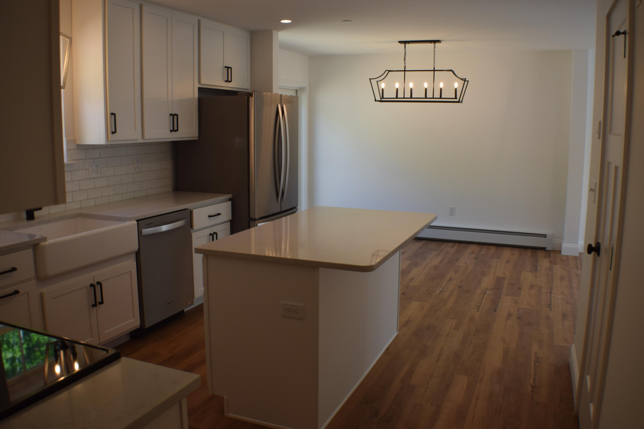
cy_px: 214
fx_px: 698
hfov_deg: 49.6
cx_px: 322
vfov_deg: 34.2
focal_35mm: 39
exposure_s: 1/125
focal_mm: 26
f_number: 5.6
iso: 400
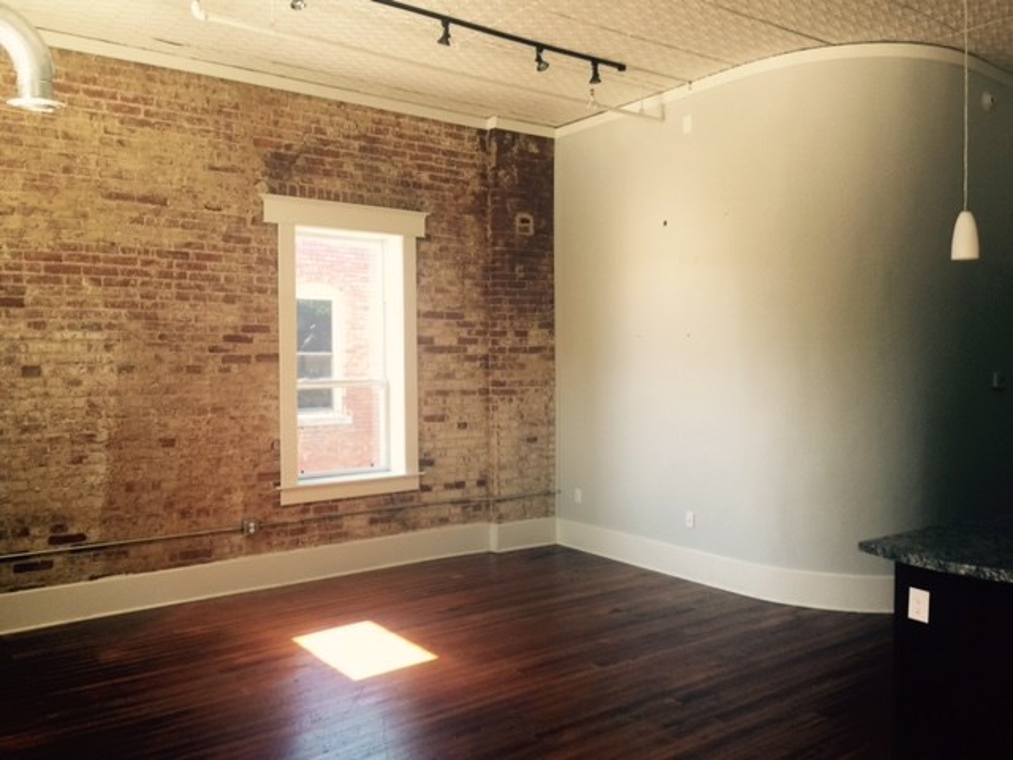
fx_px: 849
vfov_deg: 48.2
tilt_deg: -1.5
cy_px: 380
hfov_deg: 61.7
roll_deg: -1.3
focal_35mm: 29
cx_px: 506
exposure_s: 1/30
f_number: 2.2
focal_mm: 4.15
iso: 32
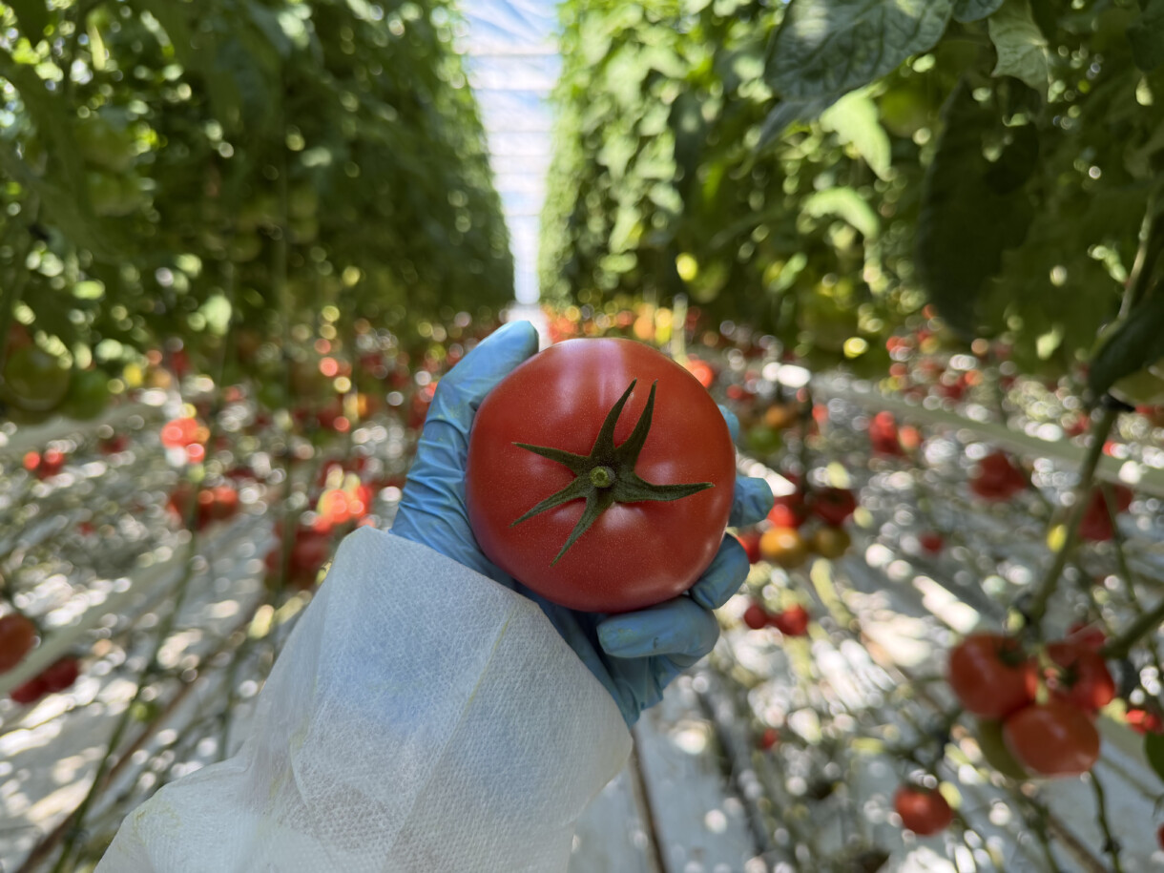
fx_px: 807
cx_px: 582
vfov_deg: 56.8
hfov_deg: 71.6
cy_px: 436
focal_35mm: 24
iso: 100
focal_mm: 6.76
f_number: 1.78
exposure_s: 1/607
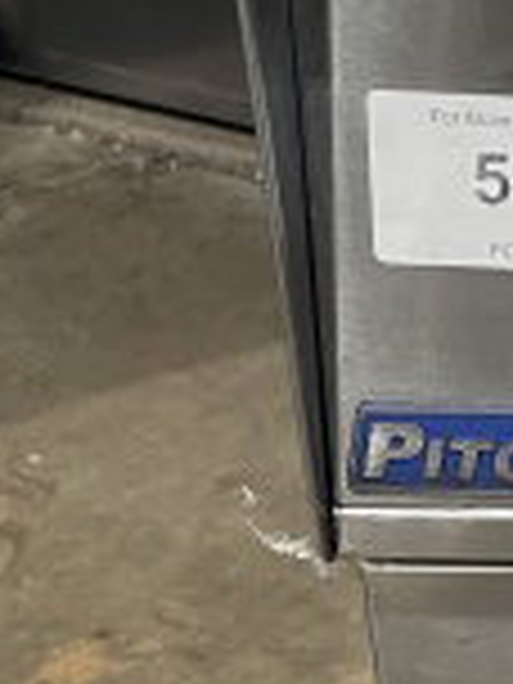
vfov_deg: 14.2
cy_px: 344
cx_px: 1102
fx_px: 2747
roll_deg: +0.2
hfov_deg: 9.8
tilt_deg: -28.2
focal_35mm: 139
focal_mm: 4.2
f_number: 1.6
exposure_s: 1/60
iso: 160
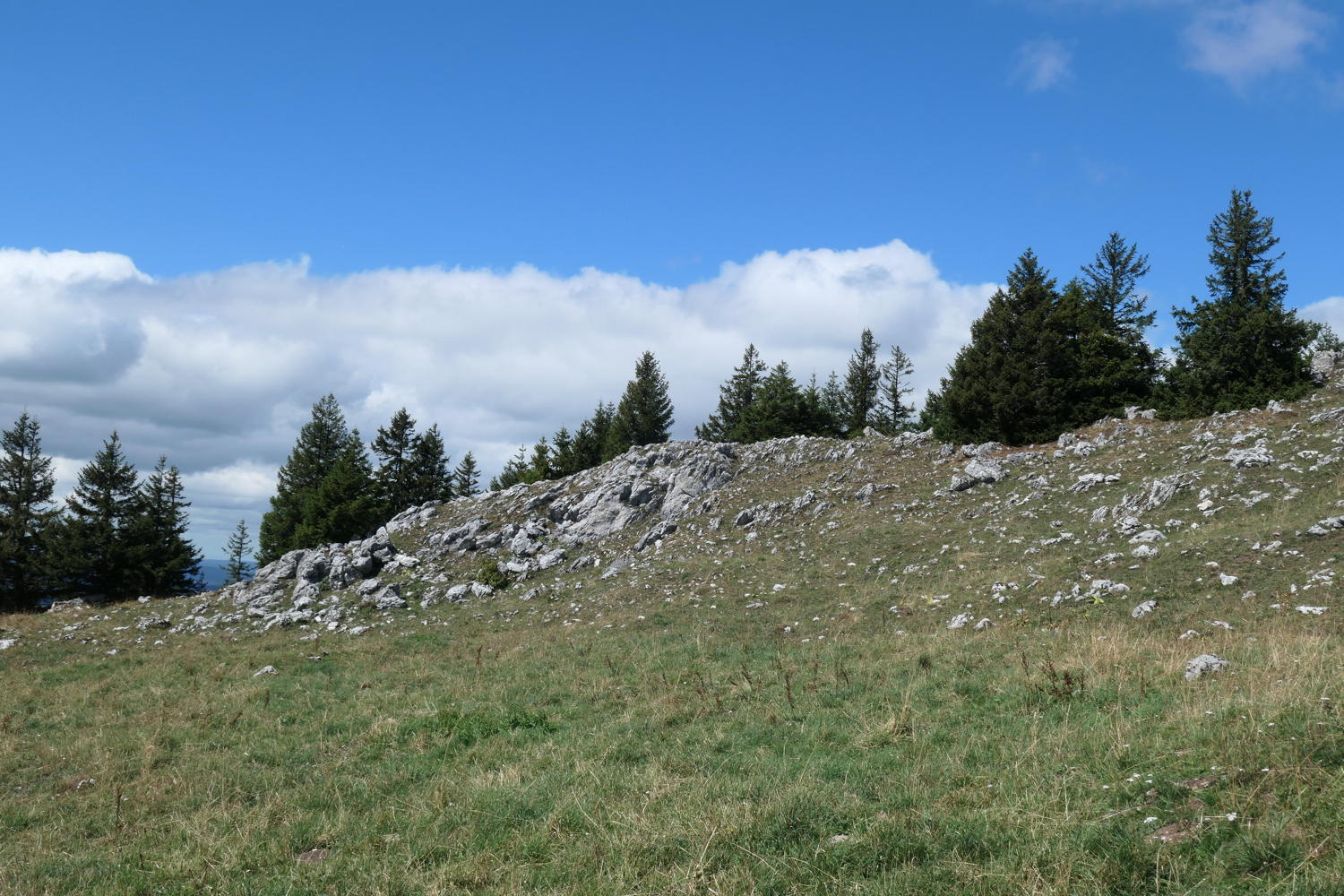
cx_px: 672
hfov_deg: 53.1
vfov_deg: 36.9
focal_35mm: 36
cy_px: 448
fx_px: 1344
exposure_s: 1/800
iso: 200
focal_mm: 13.1
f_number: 6.3
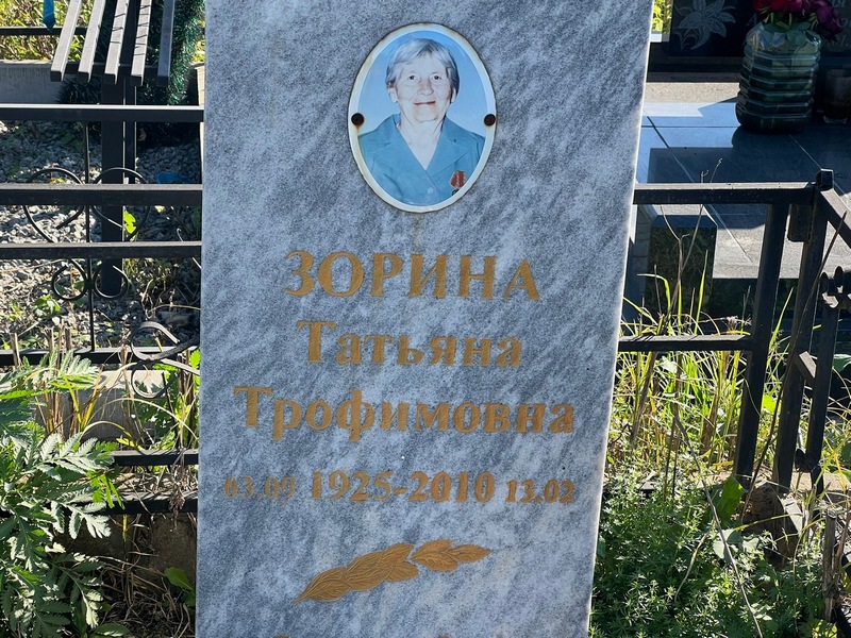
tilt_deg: -24.4
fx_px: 1893
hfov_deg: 25.3
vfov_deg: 19.1
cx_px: 426
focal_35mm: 77
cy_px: 319
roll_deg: -2.9
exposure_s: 1/249
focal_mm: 9
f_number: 2.8
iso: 32
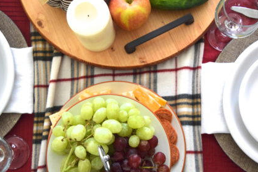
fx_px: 399
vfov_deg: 24.4
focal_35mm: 56
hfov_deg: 35.9
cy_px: 97
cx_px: 137
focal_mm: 31
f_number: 4.5
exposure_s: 1/125
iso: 1600
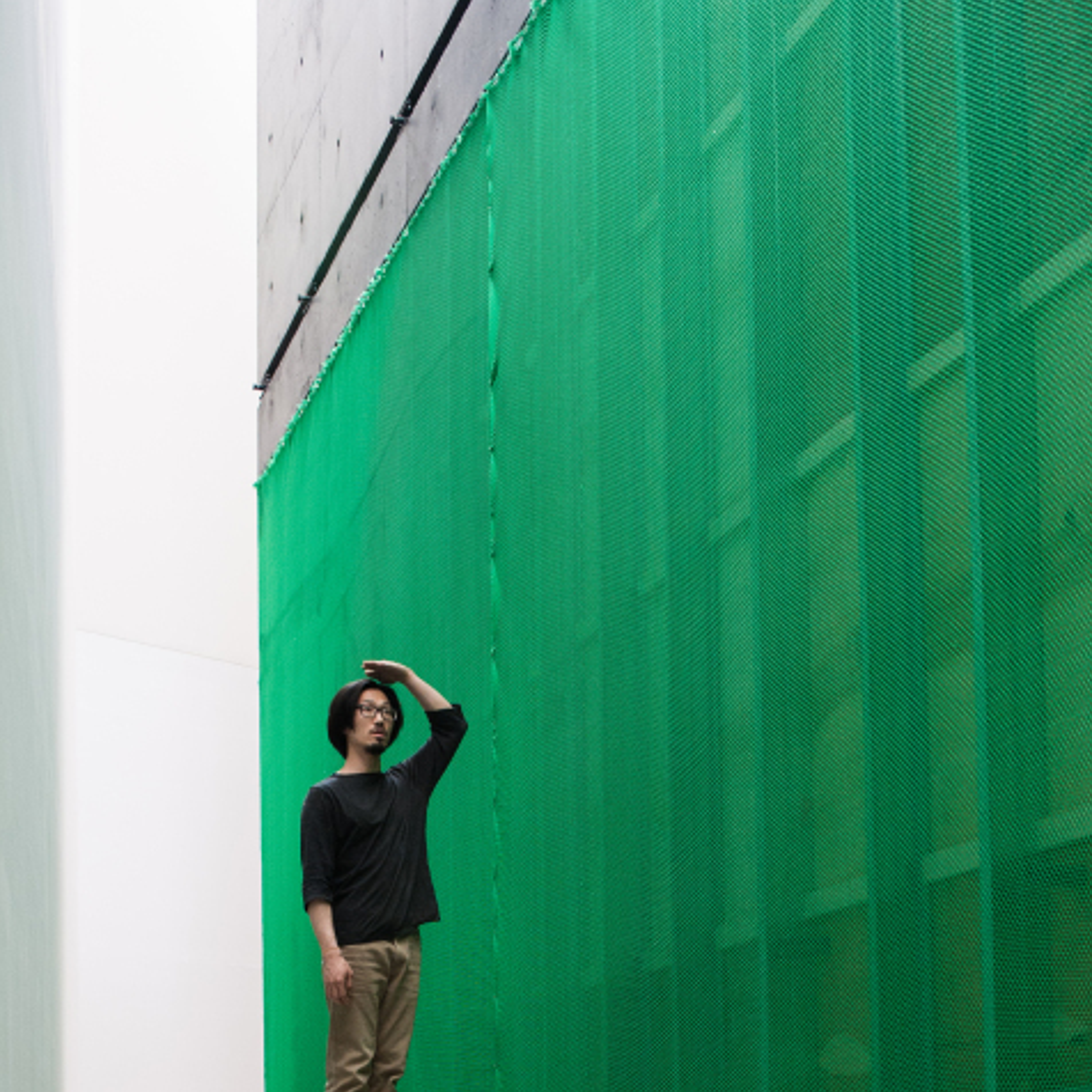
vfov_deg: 26.5
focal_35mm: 61
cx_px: 525
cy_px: 1110
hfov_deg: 28.2
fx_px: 2177
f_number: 4.5
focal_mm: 35
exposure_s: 1/100
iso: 1000
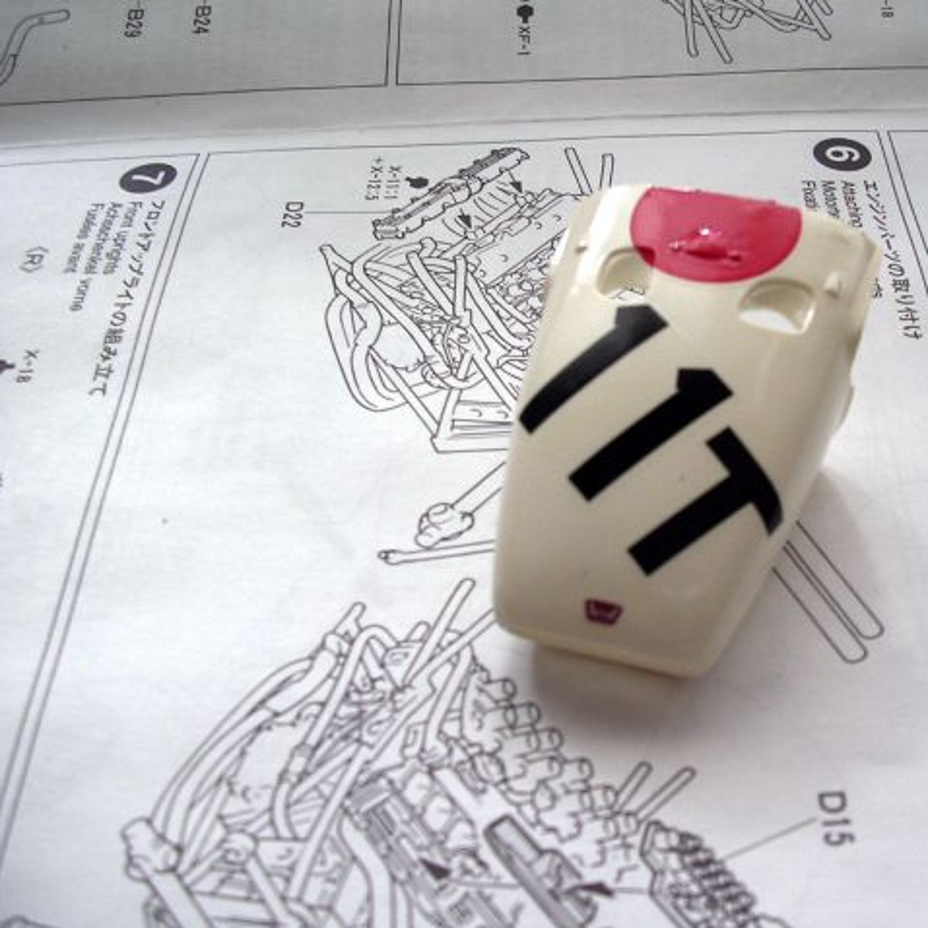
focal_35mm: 45
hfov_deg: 37.2
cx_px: 615
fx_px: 1365
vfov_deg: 37.6
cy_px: 464
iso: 100
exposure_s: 1/47.1
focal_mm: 5.8
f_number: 2.8
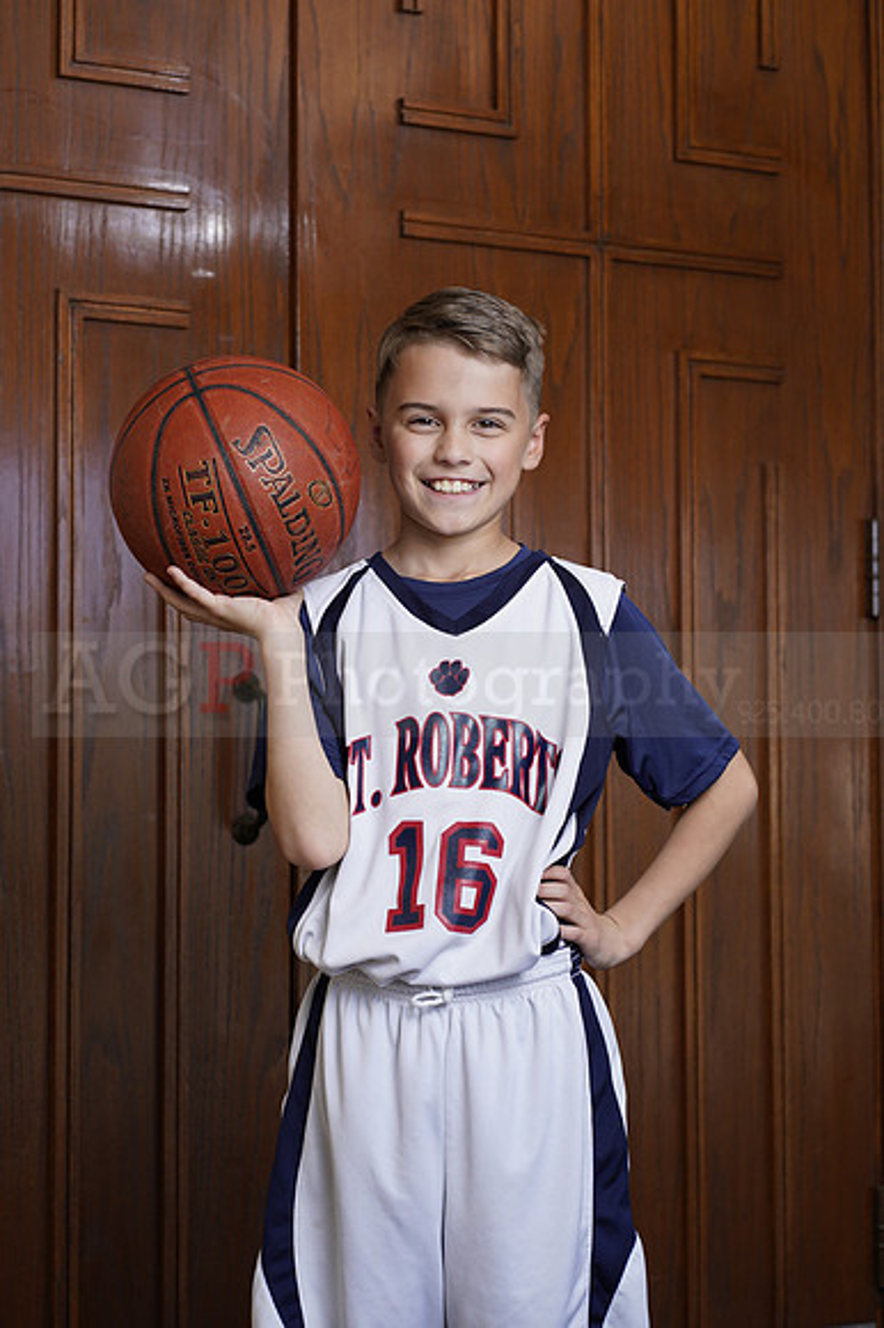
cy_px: 664
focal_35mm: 85
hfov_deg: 16.1
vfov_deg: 23.9
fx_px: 3134
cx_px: 442
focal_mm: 85
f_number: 5.6
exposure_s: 1/250
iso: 200
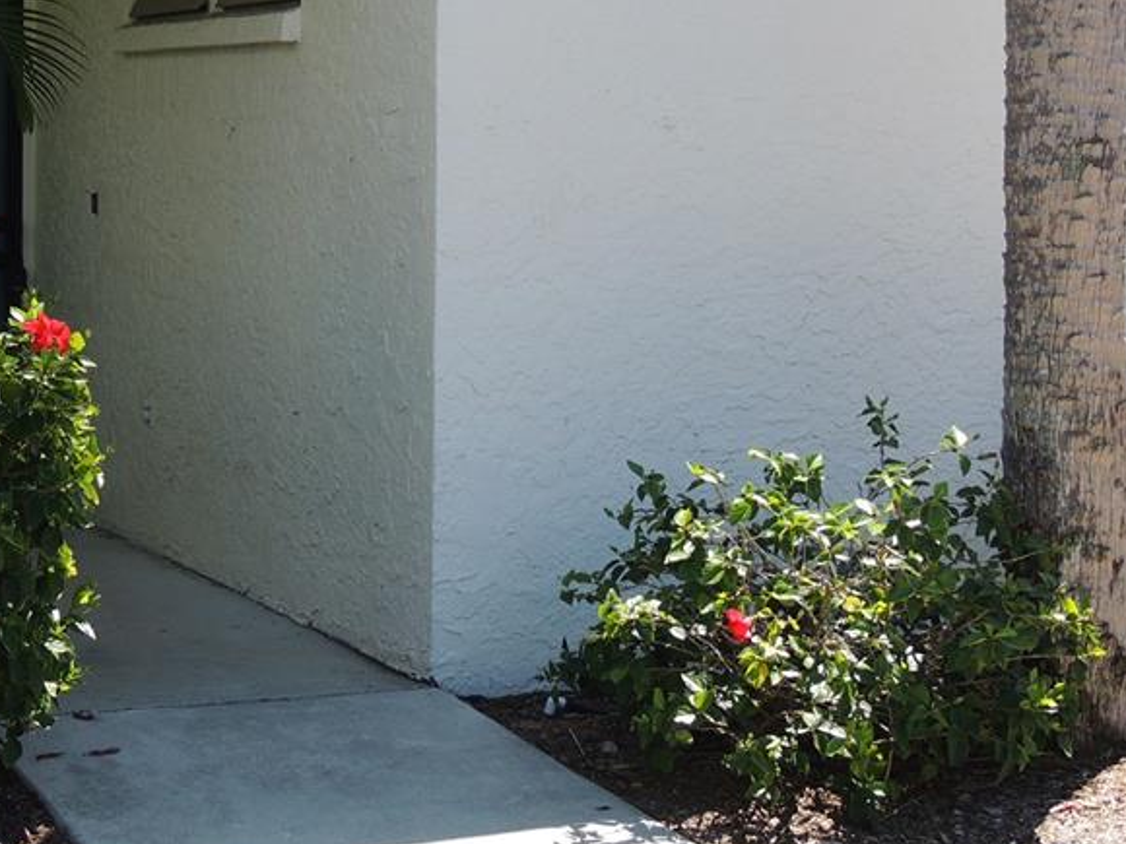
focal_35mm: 83
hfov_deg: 23.5
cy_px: 182
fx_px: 2700
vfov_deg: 17.6
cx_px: 443
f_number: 3.5
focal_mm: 8.3
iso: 100
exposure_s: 1/400
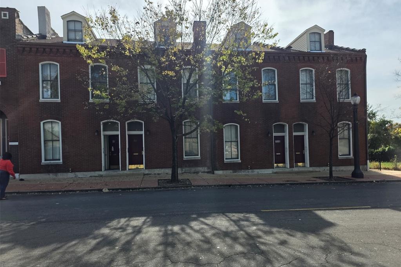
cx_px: 201
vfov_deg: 53.0
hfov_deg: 73.8
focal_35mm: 24
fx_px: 267
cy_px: 148
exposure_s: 1/3589
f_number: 1.7
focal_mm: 6.25
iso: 80
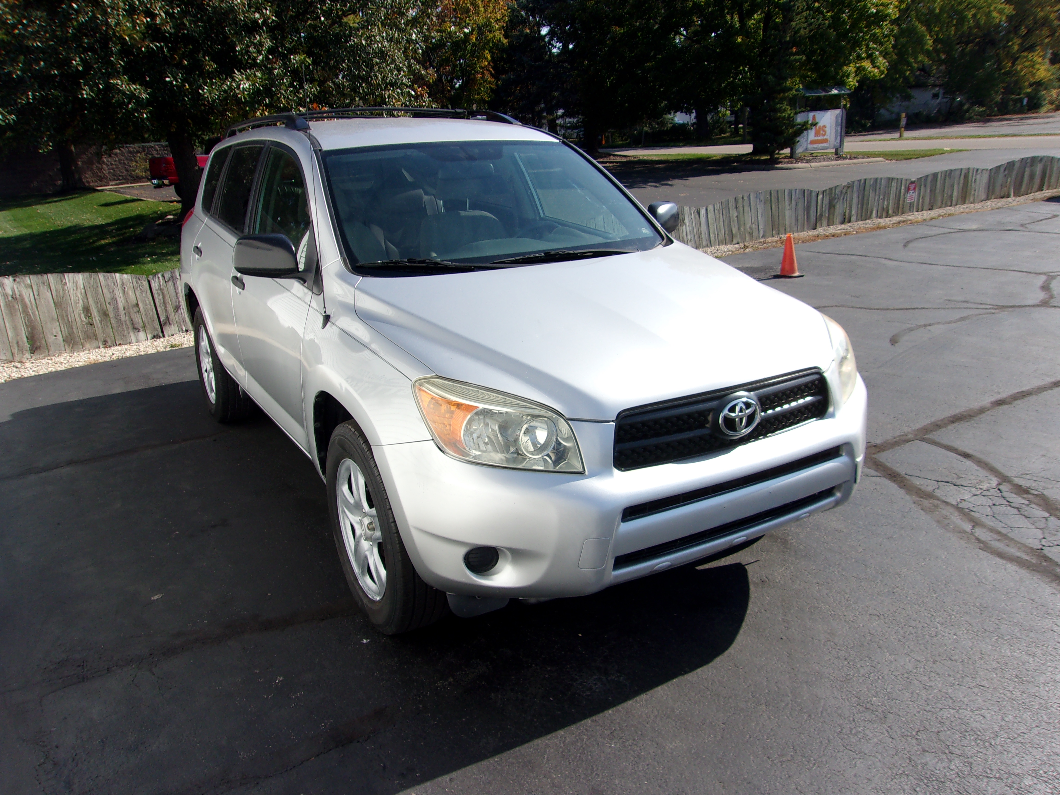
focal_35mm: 27
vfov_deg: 51.4
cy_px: 398
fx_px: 827
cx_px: 530
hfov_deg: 65.3
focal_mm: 4.9
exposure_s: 1/80
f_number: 10.4
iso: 80
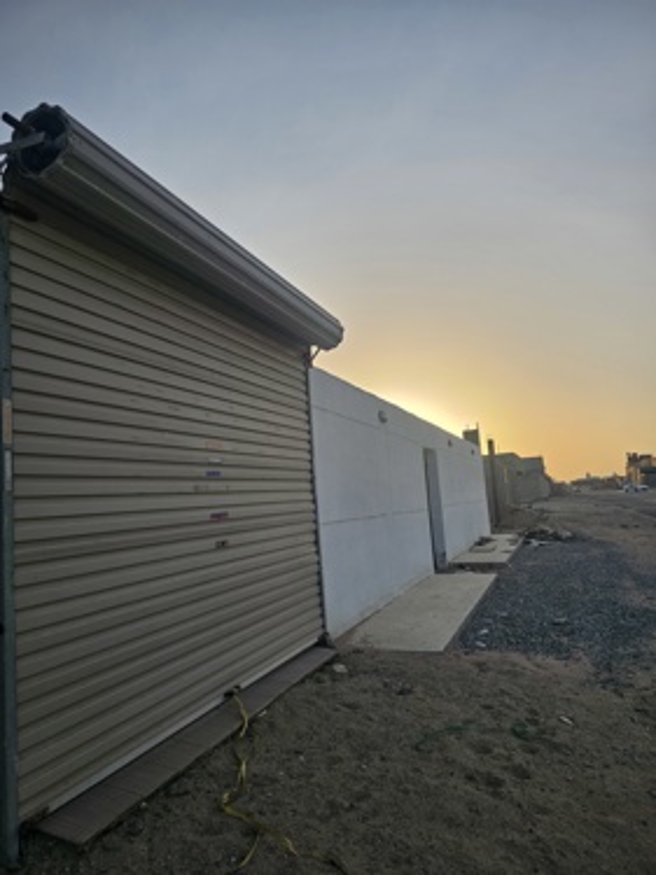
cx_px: 328
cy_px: 438
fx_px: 581
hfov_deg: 58.9
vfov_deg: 73.9
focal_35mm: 23
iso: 10
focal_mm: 6.3
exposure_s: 1/412
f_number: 1.7
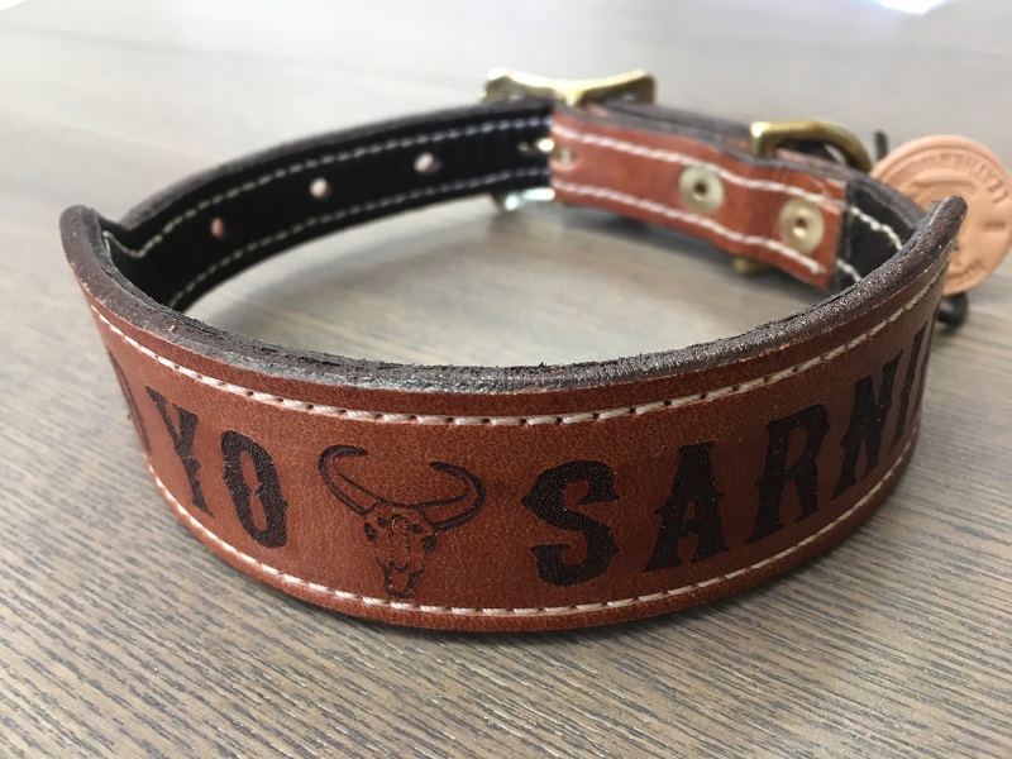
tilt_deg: -33.4
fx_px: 848
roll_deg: +1.6
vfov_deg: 48.2
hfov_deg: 61.7
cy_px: 380
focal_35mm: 29
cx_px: 506
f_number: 2.2
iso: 80
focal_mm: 4.15
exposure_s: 1/30
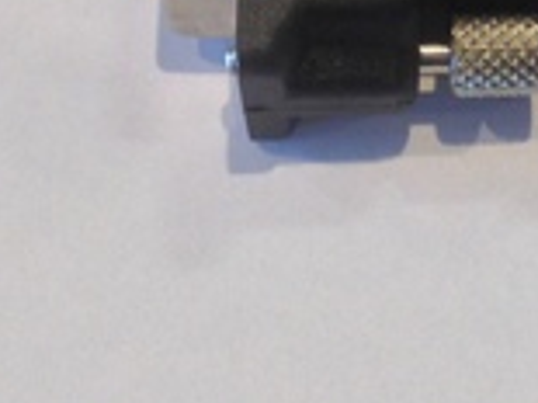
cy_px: -49
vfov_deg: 11.4
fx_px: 1988
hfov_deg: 15.2
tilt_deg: -63.5
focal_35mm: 128
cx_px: 482
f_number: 2.4
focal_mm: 4.12
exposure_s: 1/30
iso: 50
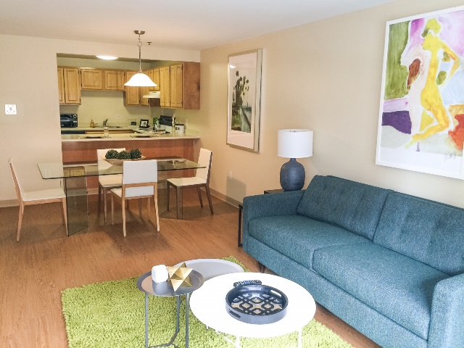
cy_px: 174
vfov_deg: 48.2
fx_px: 389
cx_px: 232
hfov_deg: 61.7
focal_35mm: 29
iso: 125
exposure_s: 1/30
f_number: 2.2
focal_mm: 4.15
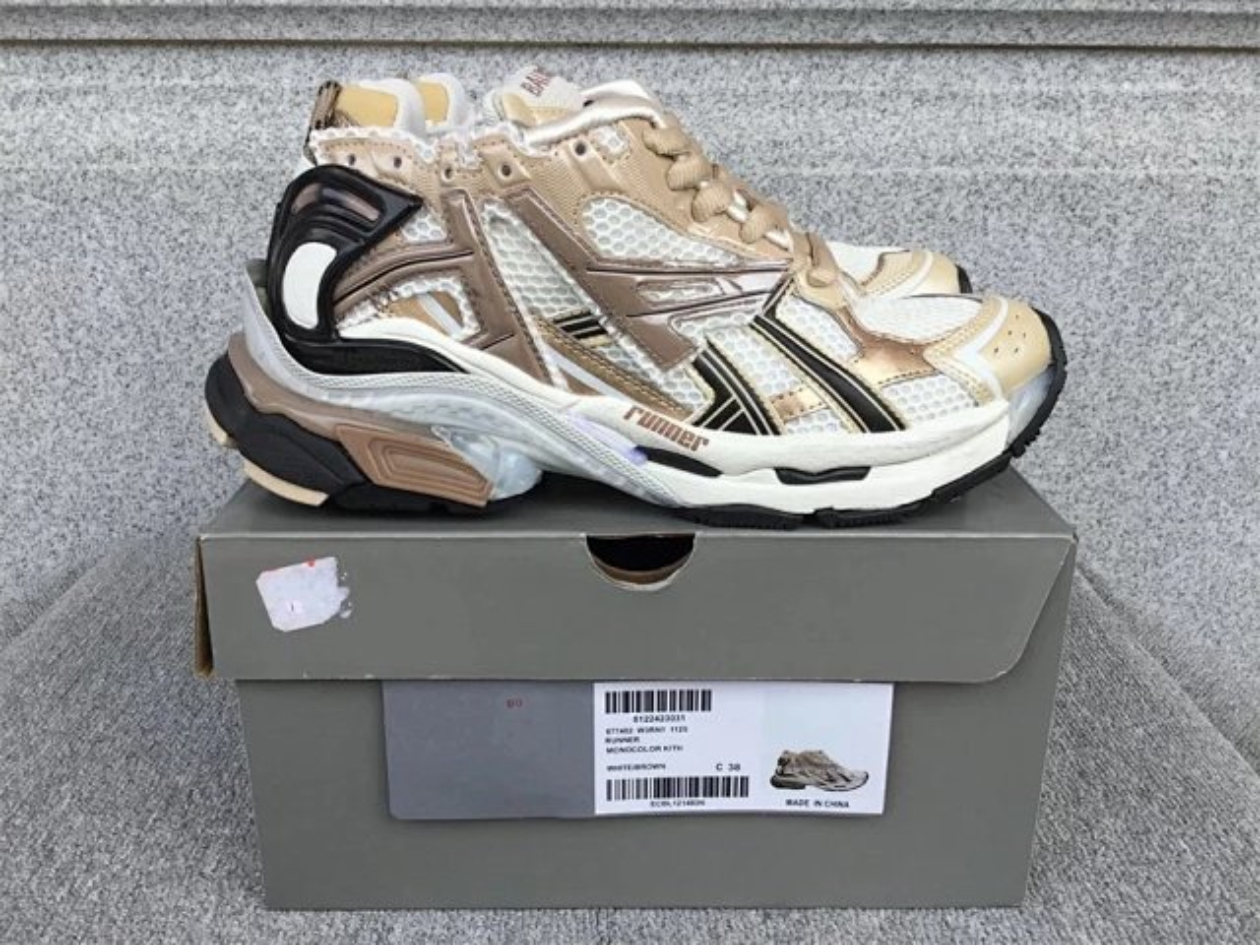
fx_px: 1128
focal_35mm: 31
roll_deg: +0.4
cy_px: 472
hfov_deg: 58.4
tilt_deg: -19.1
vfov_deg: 45.4
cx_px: 630
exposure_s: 1/431
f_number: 2.4
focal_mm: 3.3
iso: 25
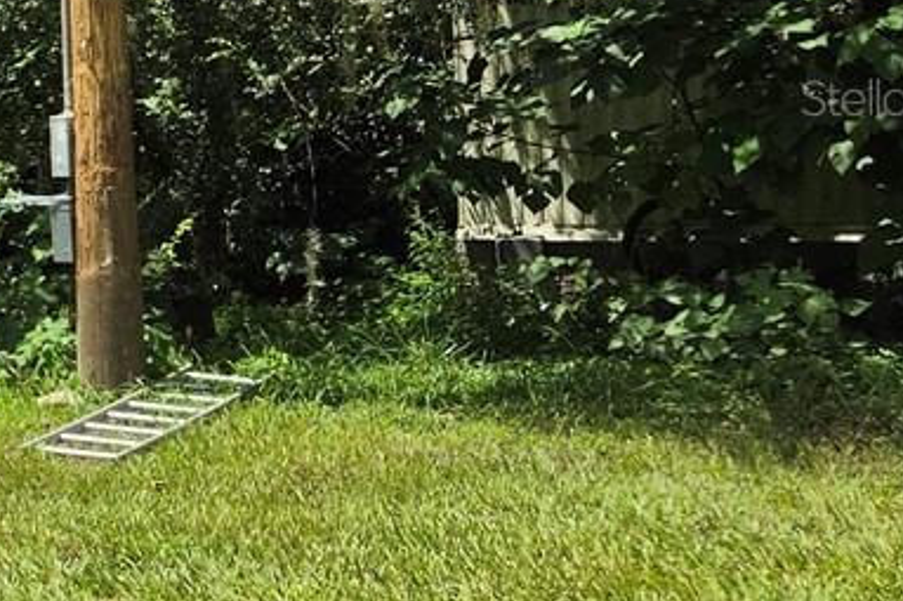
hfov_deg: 16.2
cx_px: -863
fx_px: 2507
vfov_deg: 13.6
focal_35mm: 100
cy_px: 97
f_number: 1.8
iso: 80
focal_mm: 5.4
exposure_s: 1/5397
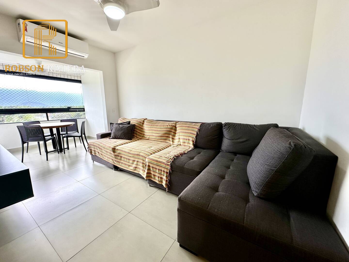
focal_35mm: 14
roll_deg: +0.4
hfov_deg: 102.1
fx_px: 141
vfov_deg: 85.7
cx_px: 174
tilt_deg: -10.8
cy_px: 131
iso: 40
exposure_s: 1/146
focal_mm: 2.22
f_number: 2.2
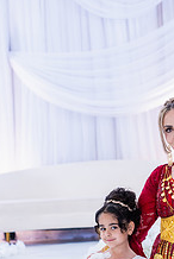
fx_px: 744
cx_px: 164
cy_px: 238
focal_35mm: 103
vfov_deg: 19.4
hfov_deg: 13.2
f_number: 2.5
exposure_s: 1/160
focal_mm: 50
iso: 640
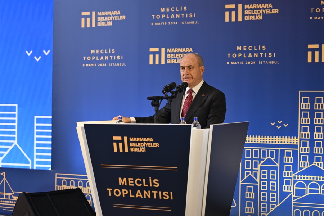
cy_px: 108
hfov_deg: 26.0
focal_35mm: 78
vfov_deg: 17.5
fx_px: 702
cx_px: 162
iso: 1000
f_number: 3.5
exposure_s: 1/200
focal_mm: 78
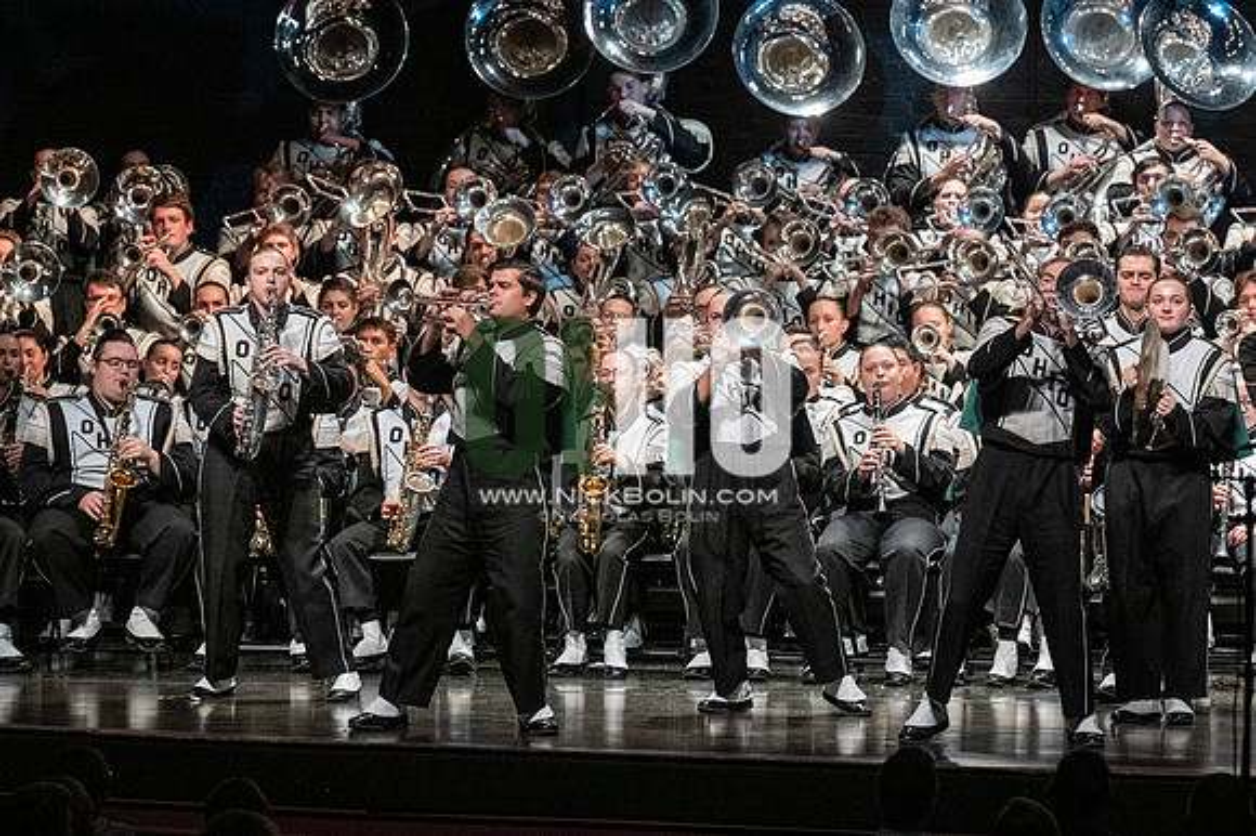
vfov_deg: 6.5
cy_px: 418
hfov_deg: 9.8
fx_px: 7322
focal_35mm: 210
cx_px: 628
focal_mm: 140
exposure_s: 1/500
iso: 4000
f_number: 4
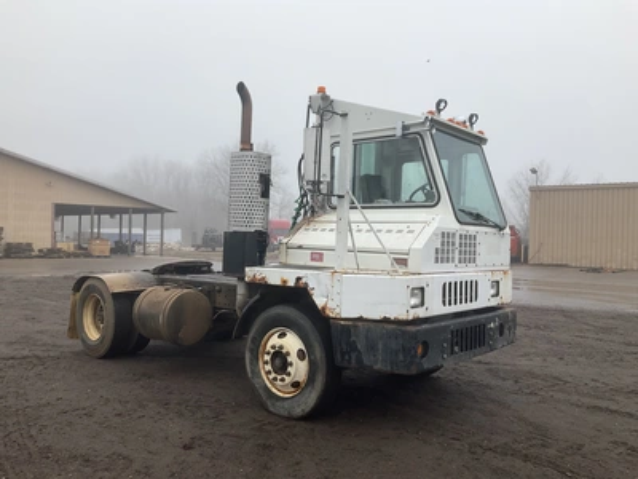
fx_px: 534
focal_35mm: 29
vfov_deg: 48.2
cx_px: 319
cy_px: 240
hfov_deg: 61.7
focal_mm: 3
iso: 25
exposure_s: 1/620
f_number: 1.8
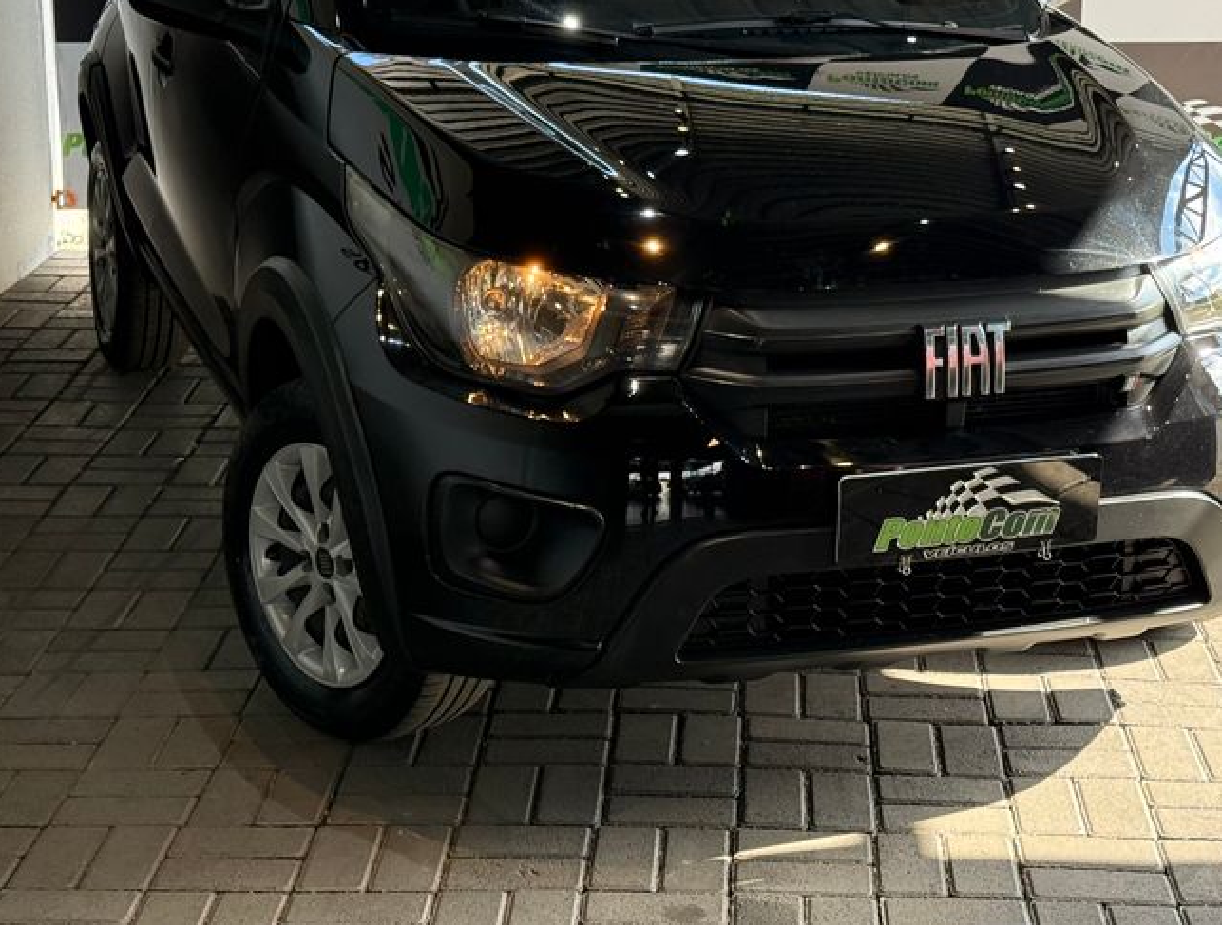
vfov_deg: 20.7
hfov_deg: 27.3
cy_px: 251
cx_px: 647
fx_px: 2515
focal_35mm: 71
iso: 160
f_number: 1.78
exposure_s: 1/242
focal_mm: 6.76
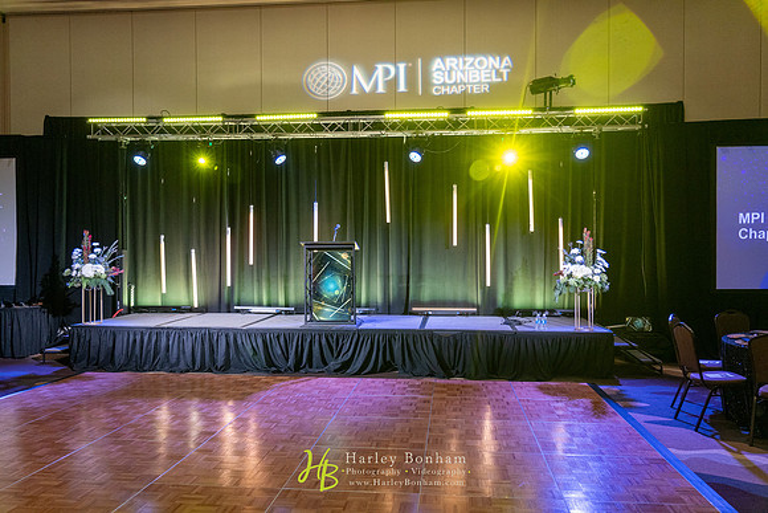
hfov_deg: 65.5
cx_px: 384
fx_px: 597
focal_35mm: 28
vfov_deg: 46.4
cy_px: 256
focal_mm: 28
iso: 3200
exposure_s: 1/160
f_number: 4
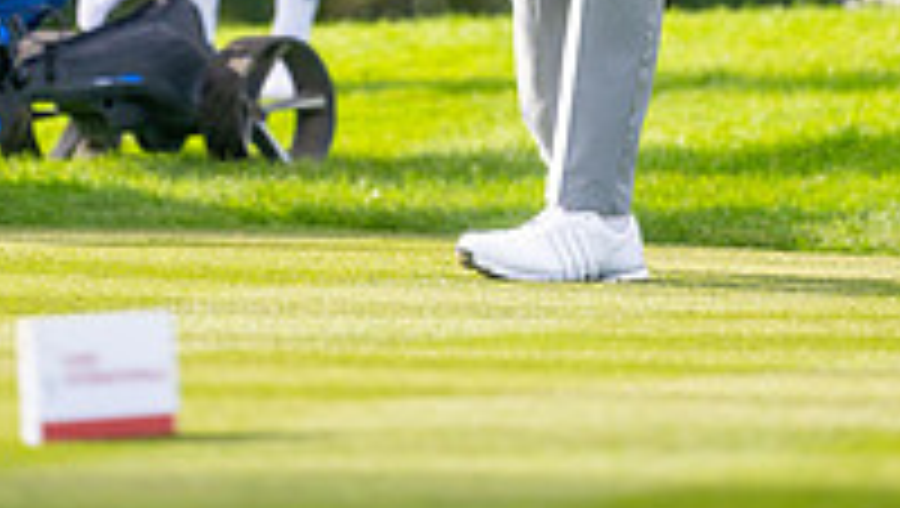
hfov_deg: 3.1
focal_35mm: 707
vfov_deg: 1.7
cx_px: 356
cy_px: -463
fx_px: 16890
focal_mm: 300
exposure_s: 1/1600
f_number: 4
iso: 400
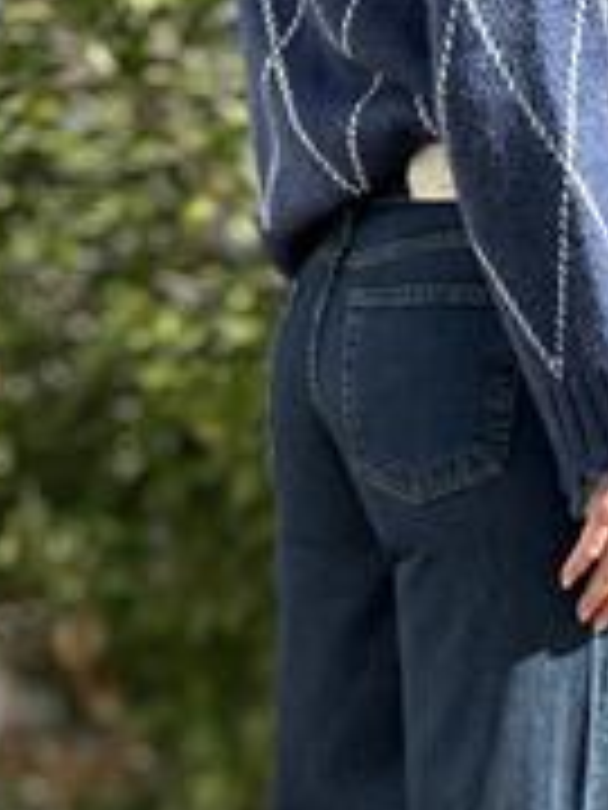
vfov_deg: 11.1
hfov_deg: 8.4
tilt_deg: -9.1
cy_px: 700
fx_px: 4145
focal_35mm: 177
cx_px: 270
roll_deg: -0.5
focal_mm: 9
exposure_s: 1/189
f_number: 2.8
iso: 32
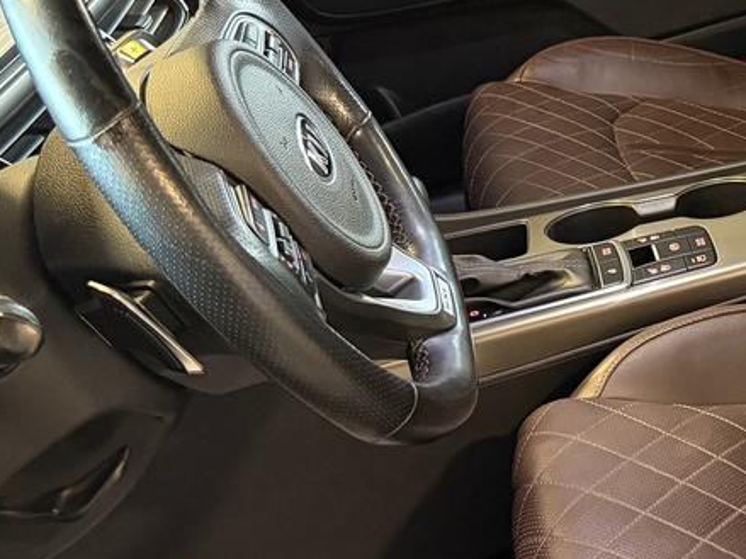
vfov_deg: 20.7
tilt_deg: -23.9
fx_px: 1508
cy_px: 90
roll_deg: +8.3
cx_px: 836
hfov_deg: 25.6
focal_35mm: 70
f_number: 1.78
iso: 800
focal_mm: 6.76
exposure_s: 1/40
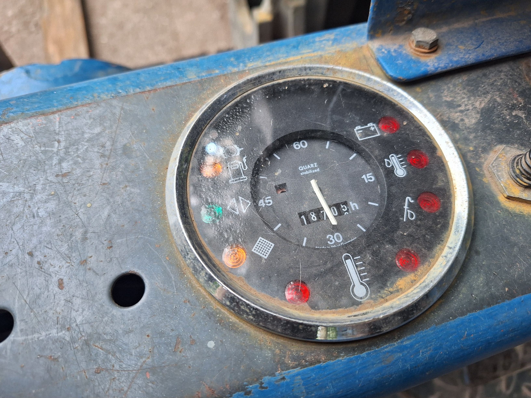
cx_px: 266
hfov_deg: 73.9
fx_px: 353
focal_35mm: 23
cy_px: 199
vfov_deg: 58.9
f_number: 1.8
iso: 40
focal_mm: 5.54
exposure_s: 1/312
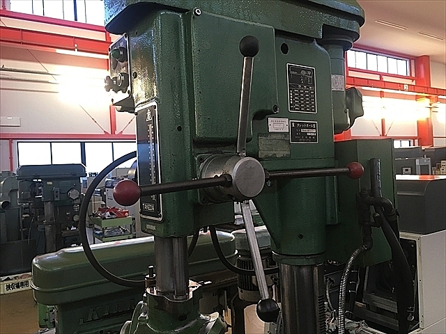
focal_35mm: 29
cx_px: 223
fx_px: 374
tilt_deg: +0.7
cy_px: 167
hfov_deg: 61.7
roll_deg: +2.2
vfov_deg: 48.2
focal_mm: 4.15
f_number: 2.2
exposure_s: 1/30
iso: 40
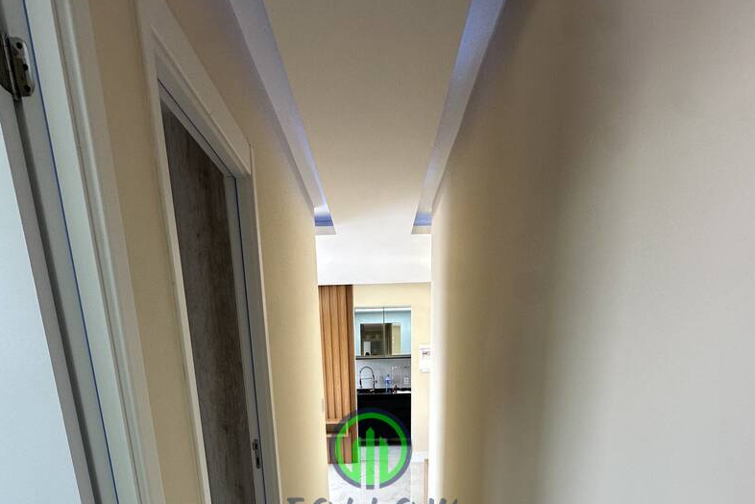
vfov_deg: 52.4
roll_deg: +0.2
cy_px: 476
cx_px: 370
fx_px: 419
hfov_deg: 84.0
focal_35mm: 20
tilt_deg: -13.2
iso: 125
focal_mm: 2.22
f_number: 2.2
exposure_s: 1/120
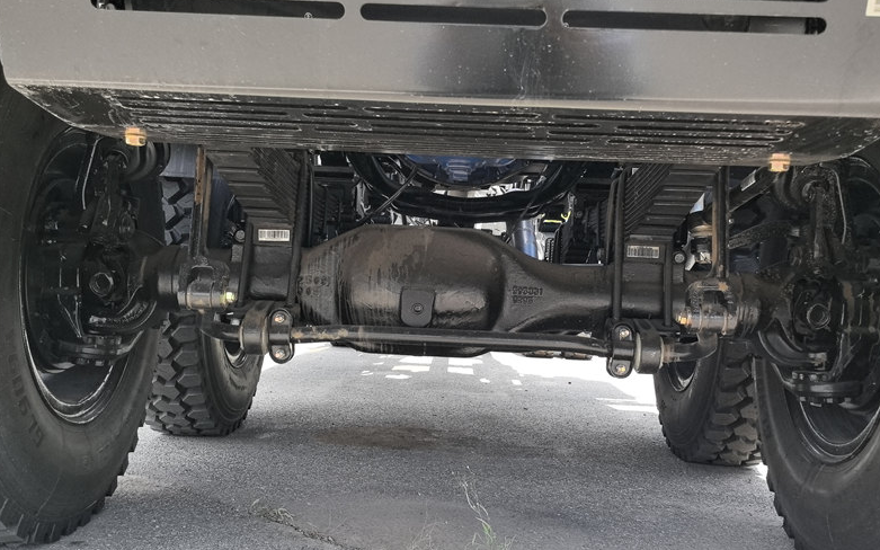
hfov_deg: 51.5
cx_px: 445
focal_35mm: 38
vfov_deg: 33.6
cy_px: 287
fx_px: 911
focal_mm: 5.75
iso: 50
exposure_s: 1/626
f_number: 2
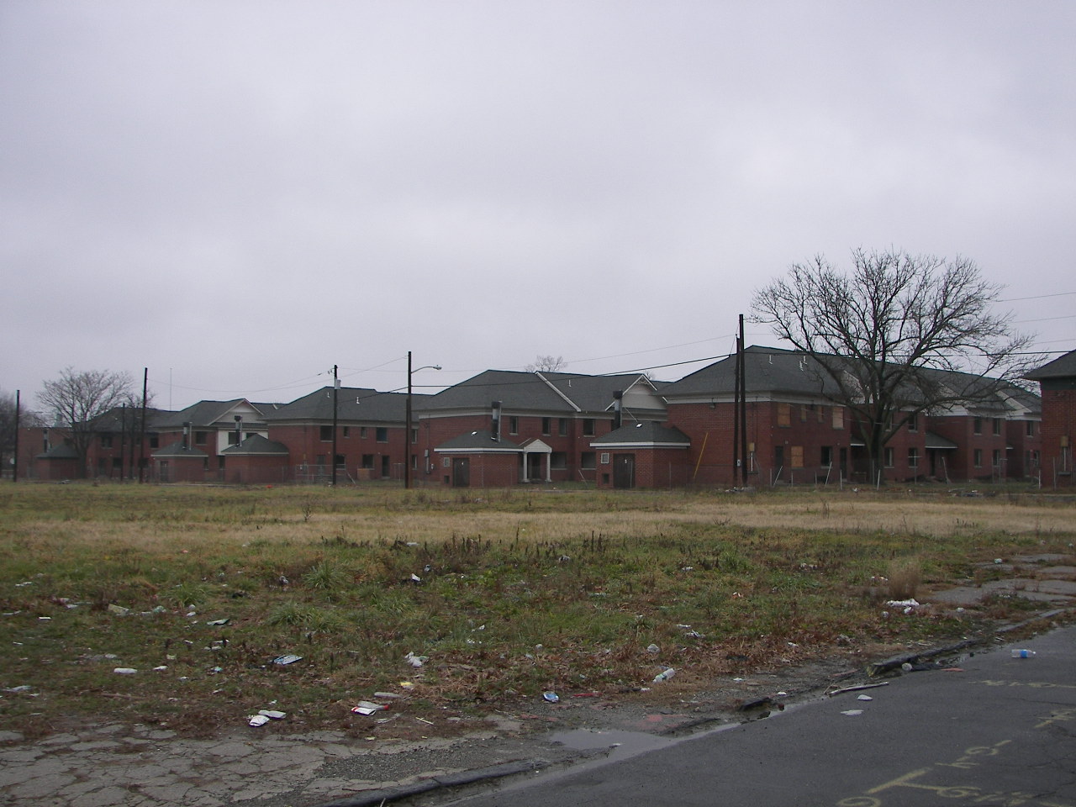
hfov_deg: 51.4
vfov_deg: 39.7
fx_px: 1119
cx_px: 538
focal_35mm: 36
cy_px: 404
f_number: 2.8
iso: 50
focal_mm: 6
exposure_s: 1/100
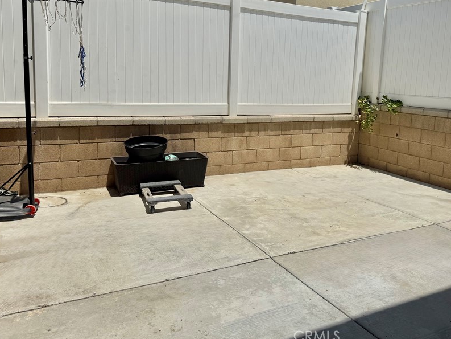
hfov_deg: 58.0
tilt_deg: -6.7
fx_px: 404
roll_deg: -2.0
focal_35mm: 31
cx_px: 266
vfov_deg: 45.0
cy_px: 125
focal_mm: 6.76
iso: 80
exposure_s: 1/10309
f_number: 1.78
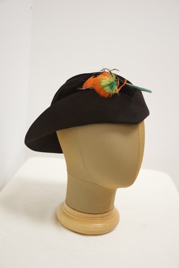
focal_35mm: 45
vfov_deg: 43.6
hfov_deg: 29.9
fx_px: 336
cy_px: 134
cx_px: 90
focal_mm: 30
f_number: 4.5
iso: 1600
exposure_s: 1/100
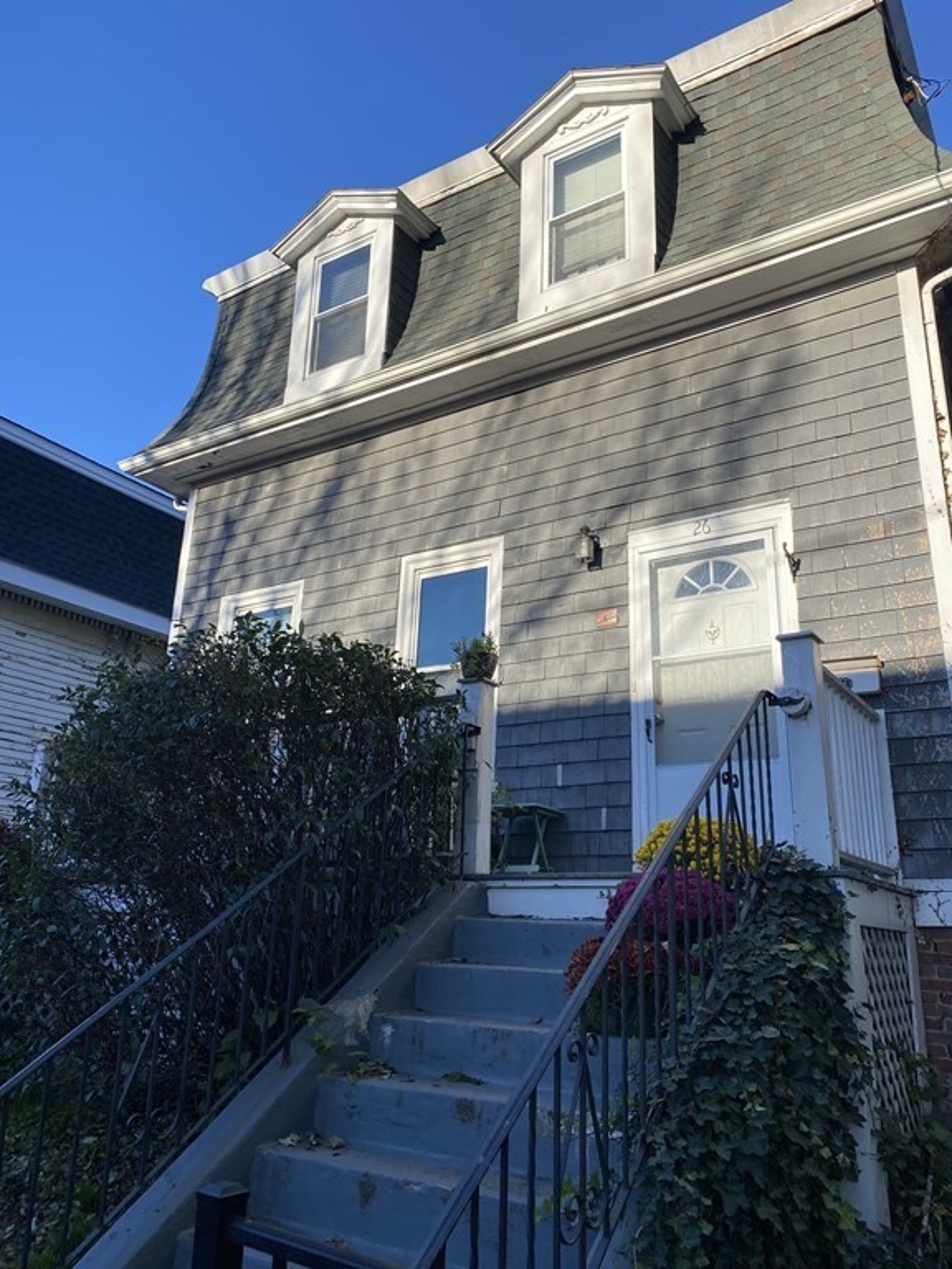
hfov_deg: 53.1
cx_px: 476
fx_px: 953
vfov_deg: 67.3
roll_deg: -1.0
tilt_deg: +18.1
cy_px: 634
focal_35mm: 26
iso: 32
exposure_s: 1/1272
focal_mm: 4.25
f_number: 1.8
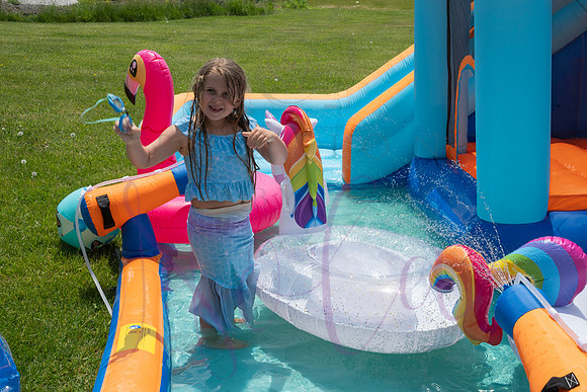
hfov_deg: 39.0
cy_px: 196
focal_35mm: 51
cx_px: 294
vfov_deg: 26.6
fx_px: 829
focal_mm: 48
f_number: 18
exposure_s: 1/400
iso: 400
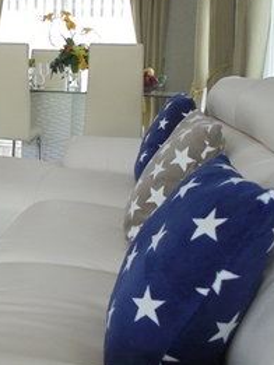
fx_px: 548
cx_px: -58
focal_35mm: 52
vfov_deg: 36.1
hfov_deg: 25.2
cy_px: 96
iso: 100
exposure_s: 1/80
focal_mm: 4.6
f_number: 3.5
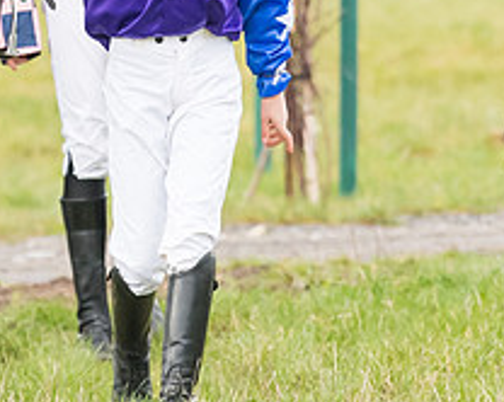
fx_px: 12980
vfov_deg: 1.8
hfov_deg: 2.2
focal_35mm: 871
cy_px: -88
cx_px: -34
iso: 800
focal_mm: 170
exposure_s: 1/1250
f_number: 4
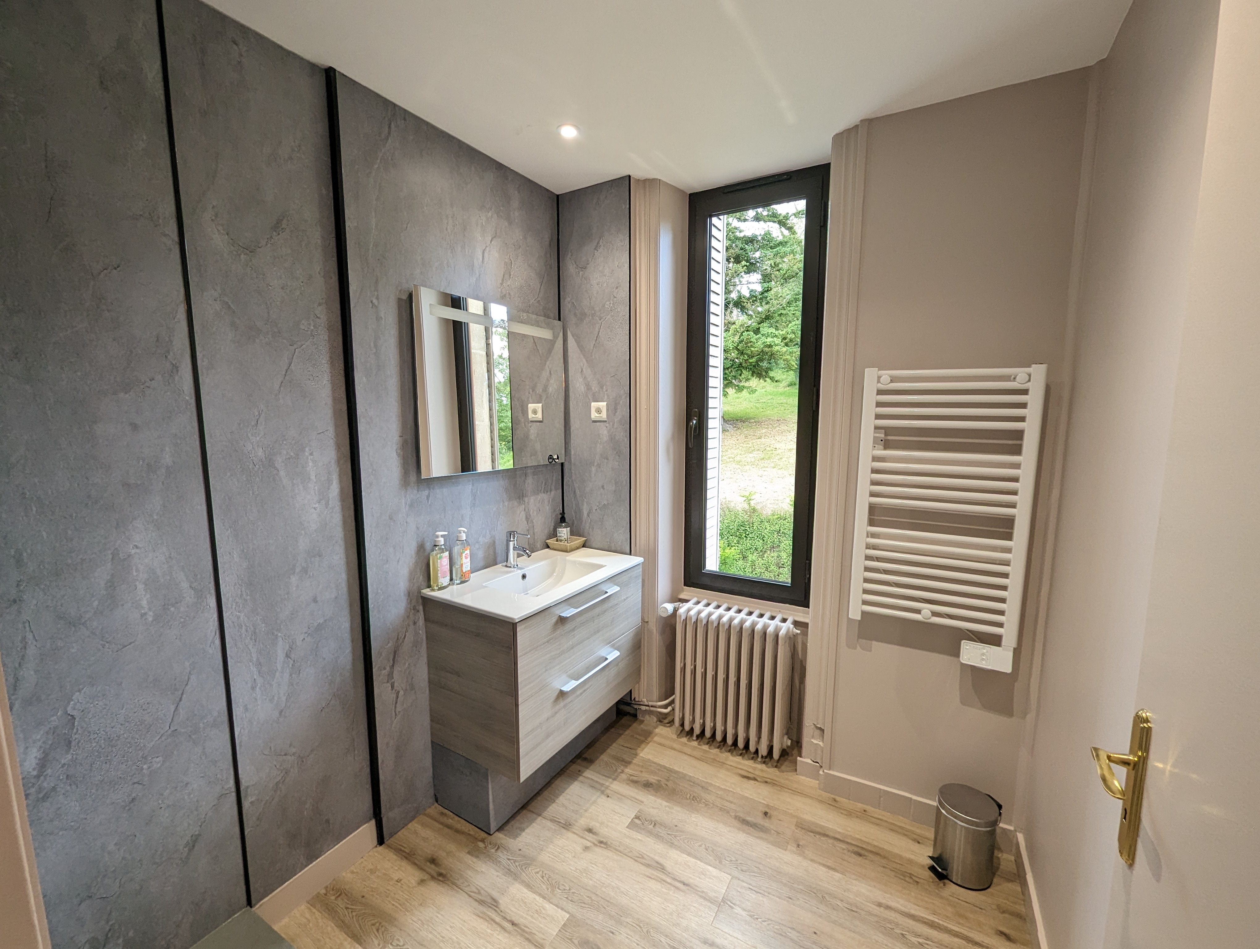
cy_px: 474
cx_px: 630
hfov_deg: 106.1
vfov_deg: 90.1
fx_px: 474
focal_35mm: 13
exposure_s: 1/60
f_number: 2.2
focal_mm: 1.95
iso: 117
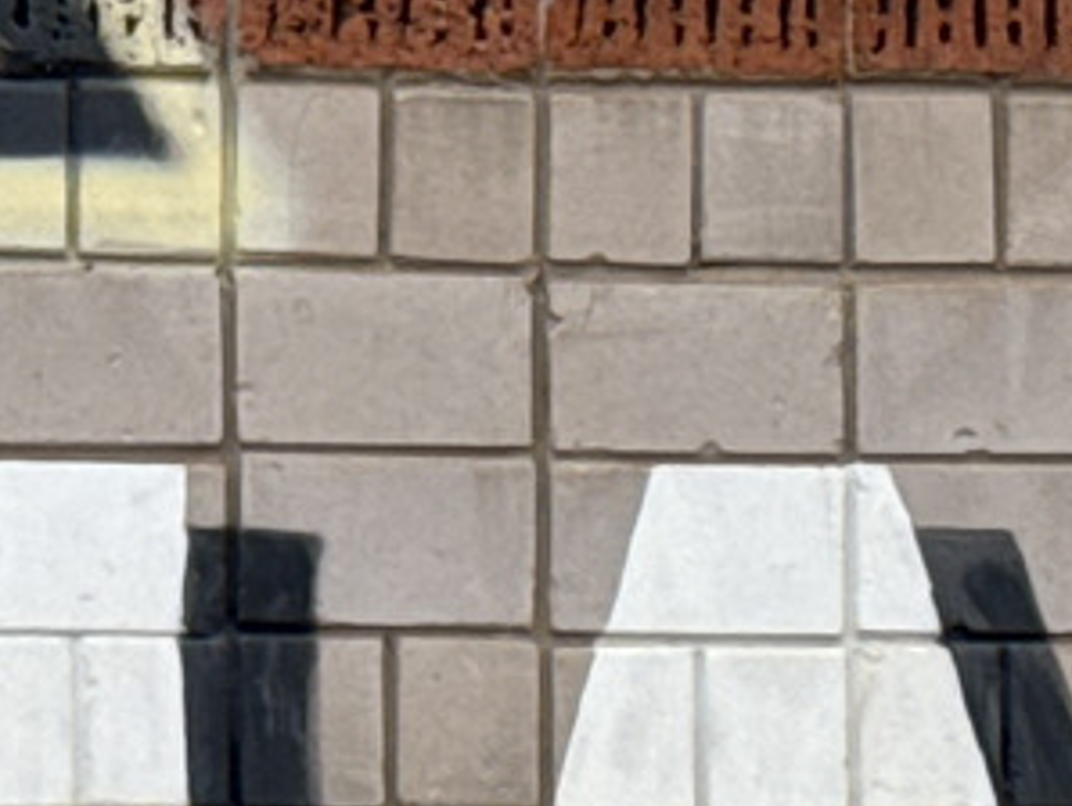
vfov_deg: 4.6
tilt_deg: +1.4
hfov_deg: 6.0
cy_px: 1310
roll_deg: +1.2
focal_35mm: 322
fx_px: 9980
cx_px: -759
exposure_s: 1/2833
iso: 64
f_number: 1.78
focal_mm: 6.76
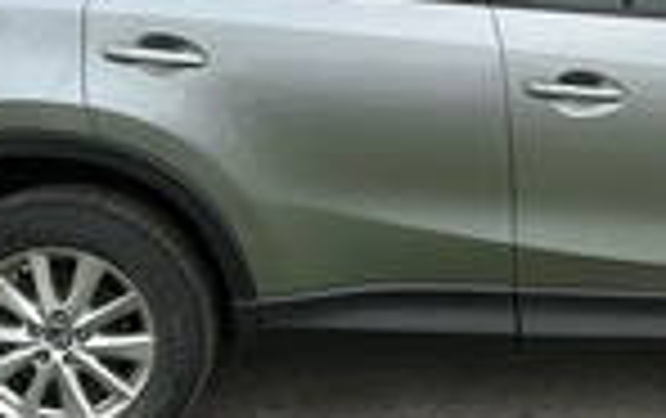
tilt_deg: -11.3
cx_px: 544
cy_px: 108
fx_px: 1454
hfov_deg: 25.3
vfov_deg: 16.3
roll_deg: +2.0
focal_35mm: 80
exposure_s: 1/1195
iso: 25
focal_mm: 3
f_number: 1.8
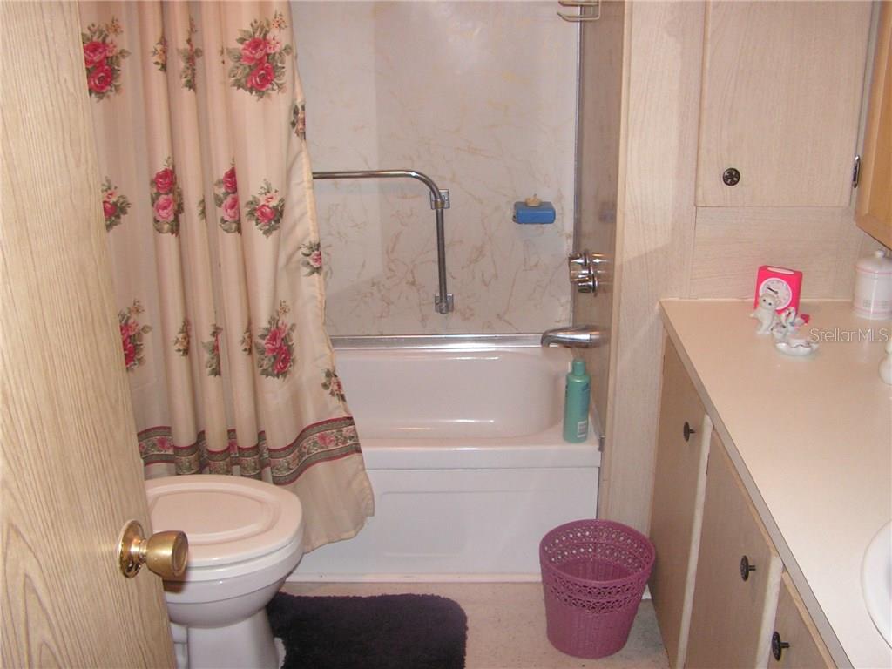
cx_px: 446
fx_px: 928
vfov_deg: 39.7
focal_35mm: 36
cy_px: 334
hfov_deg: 51.4
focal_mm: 6
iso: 200
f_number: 3.2
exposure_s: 1/40
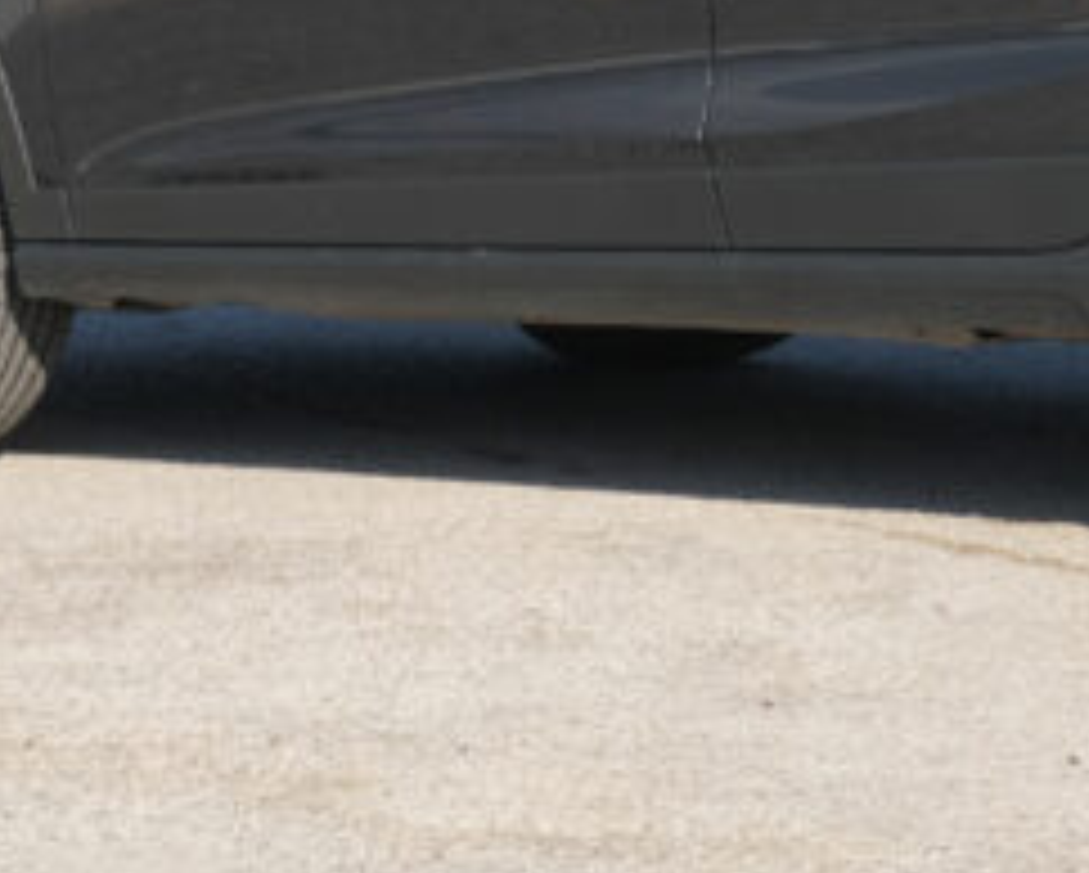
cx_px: 1170
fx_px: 8677
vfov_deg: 5.7
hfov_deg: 7.1
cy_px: -189
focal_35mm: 269
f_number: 8
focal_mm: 45
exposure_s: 1/200
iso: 160
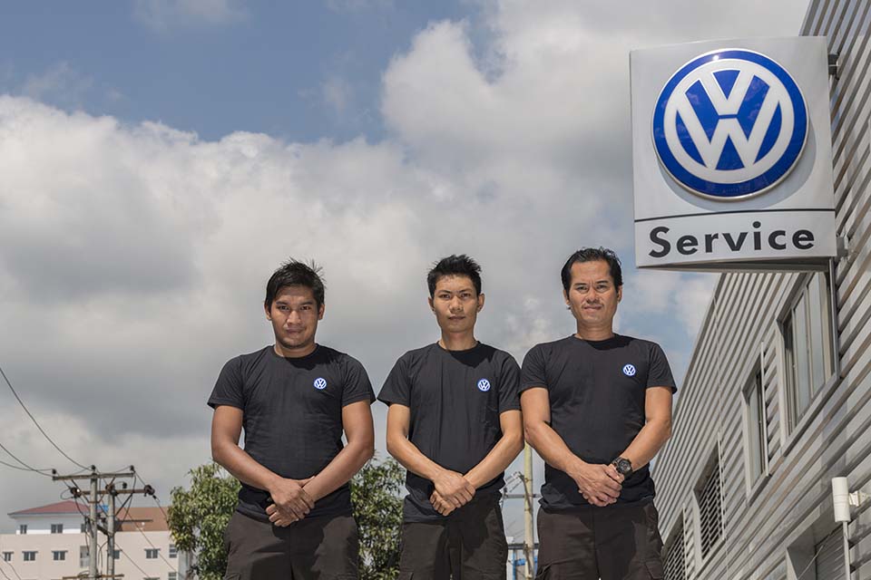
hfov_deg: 28.8
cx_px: 436
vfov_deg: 19.5
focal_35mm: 70
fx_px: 1693
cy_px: 290
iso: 80
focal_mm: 70
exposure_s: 1/200
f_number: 10
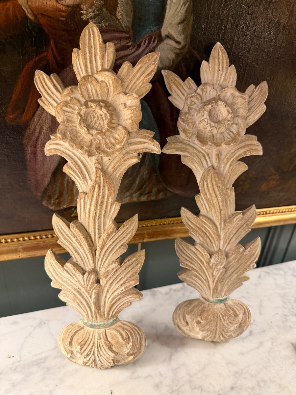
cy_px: 198
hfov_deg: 56.8
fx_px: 274
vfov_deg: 71.6
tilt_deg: -24.3
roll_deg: -6.8
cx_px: 148
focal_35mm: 24
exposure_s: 1/50
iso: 200
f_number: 1.78
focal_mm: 6.76
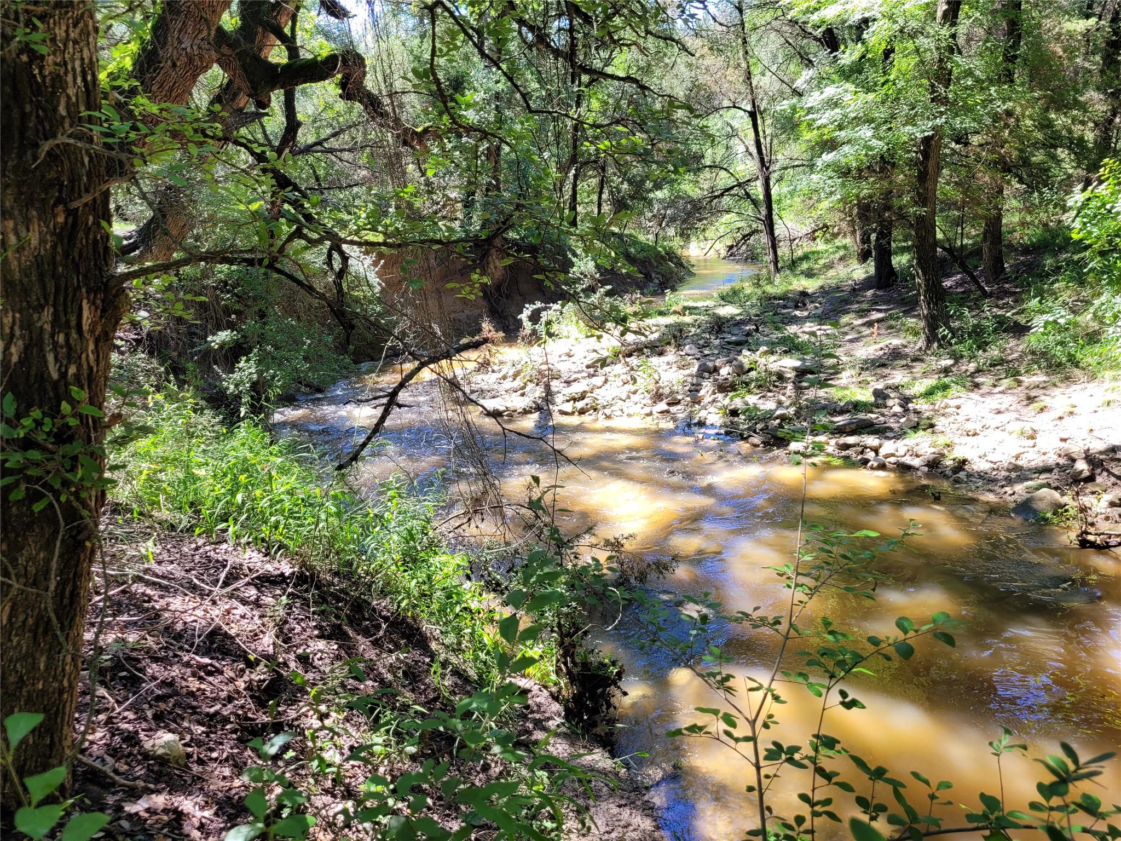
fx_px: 842
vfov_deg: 53.1
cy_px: 420
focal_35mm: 26
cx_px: 560
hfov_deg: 67.3
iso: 40
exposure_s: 1/178
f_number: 1.8
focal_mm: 5.4
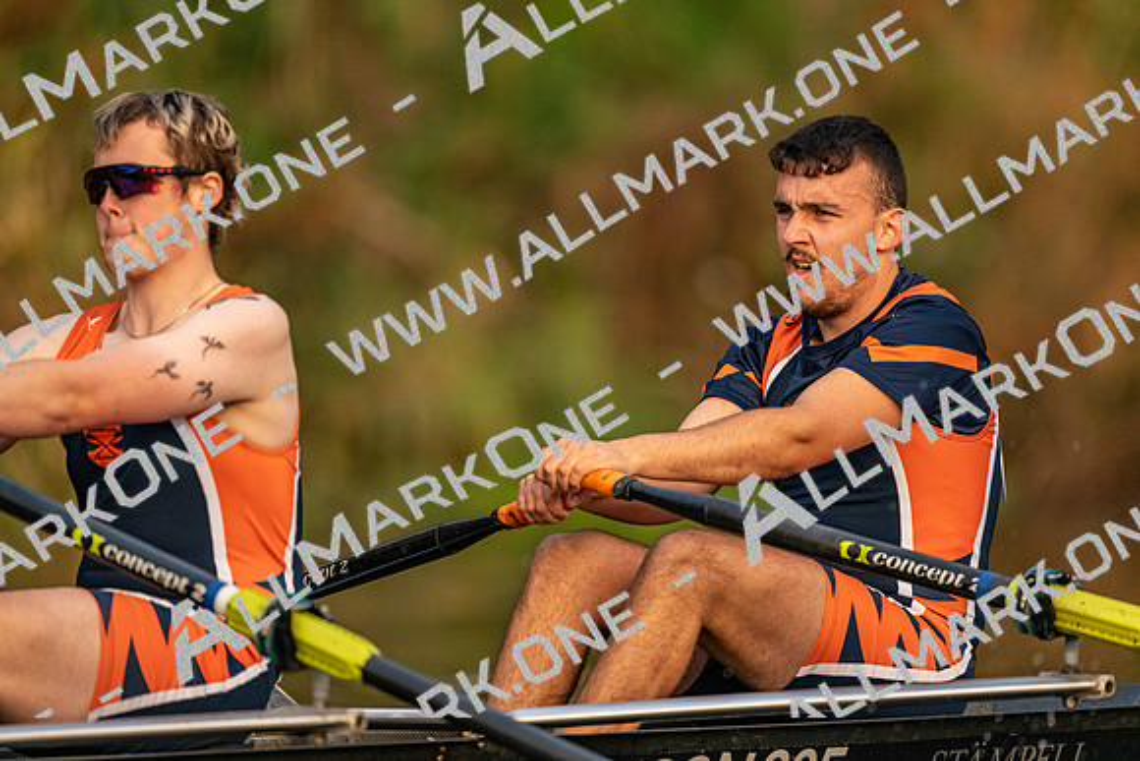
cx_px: 570
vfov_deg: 2.3
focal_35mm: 600
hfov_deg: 3.4
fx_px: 19004
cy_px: 380
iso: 3600
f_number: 4
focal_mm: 600
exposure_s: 1/2500
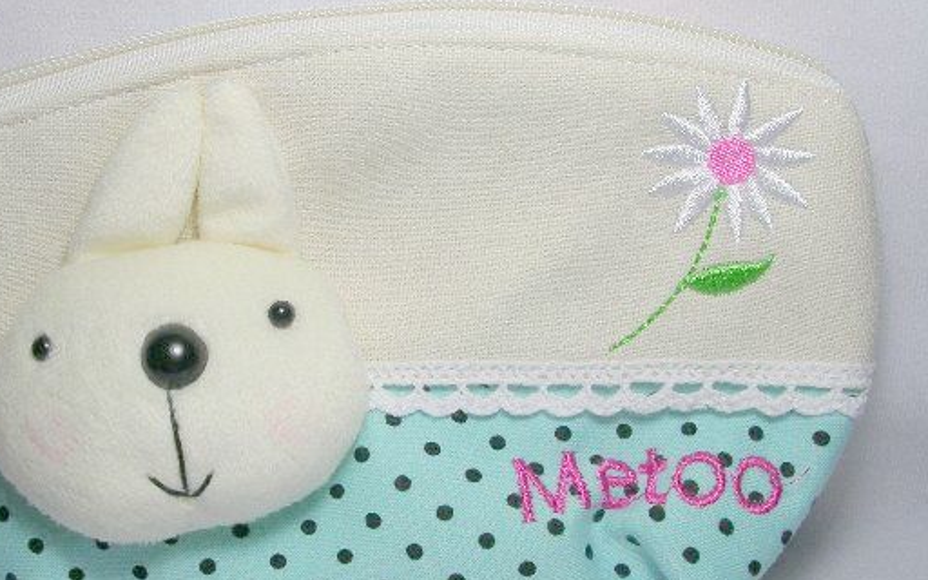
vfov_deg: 27.3
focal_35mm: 47
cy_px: 364
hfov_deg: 42.4
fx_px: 1189
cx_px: 359
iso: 50
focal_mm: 5.8
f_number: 5.6
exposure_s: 1/27.5
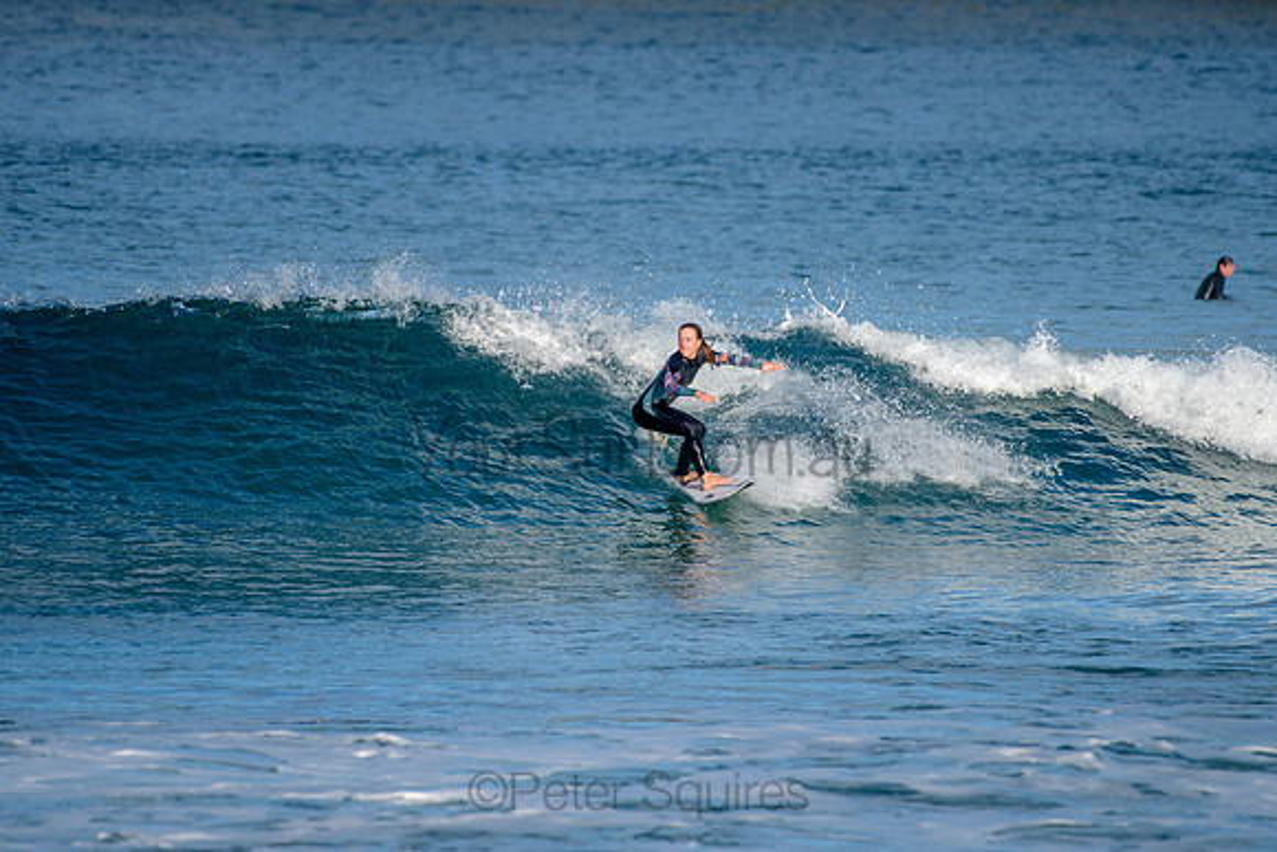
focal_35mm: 613
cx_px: 656
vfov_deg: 2.2
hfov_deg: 3.4
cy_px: 414
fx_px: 21759
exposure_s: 1/2000
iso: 180
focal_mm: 500
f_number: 5.6
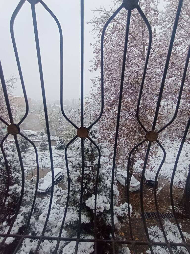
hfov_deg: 81.7
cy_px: 127
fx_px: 110
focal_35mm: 15
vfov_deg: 98.2
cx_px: 95
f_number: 2.2
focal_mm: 1.65
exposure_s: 1/276
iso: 112
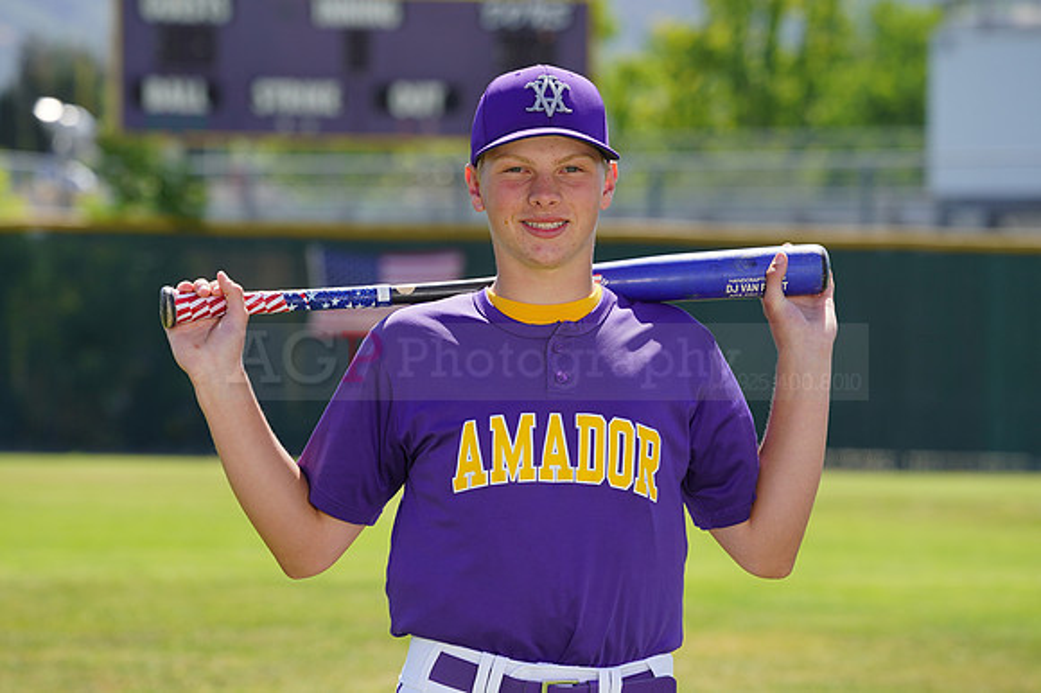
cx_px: 520
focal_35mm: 229
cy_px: 346
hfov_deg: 9.0
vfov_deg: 6.0
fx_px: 6618
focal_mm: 229
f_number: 8
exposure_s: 1/250
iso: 100
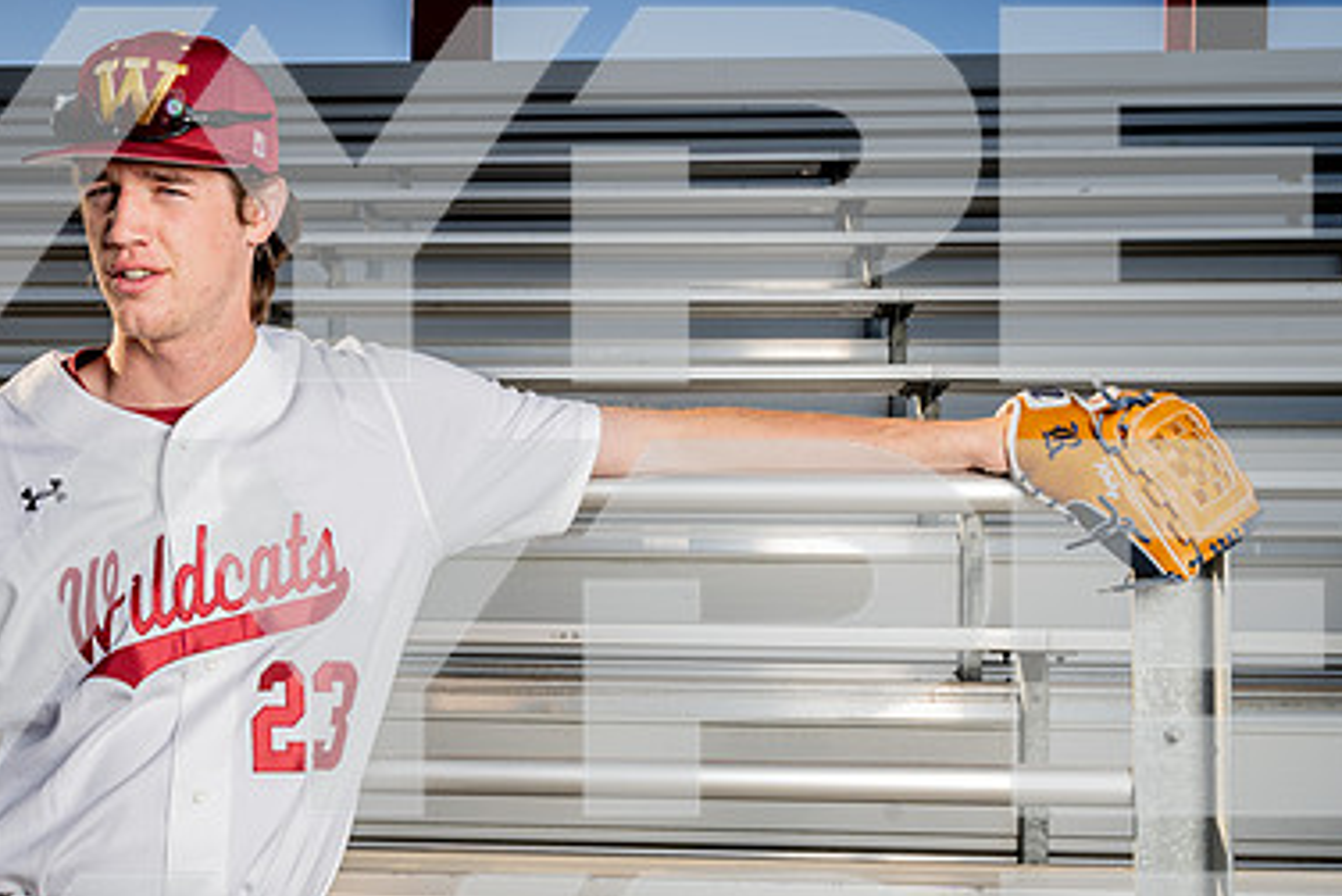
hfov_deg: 36.7
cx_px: 514
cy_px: 630
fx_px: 2014
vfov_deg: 24.9
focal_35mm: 54
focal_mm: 35
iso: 125
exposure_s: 1/250
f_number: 9
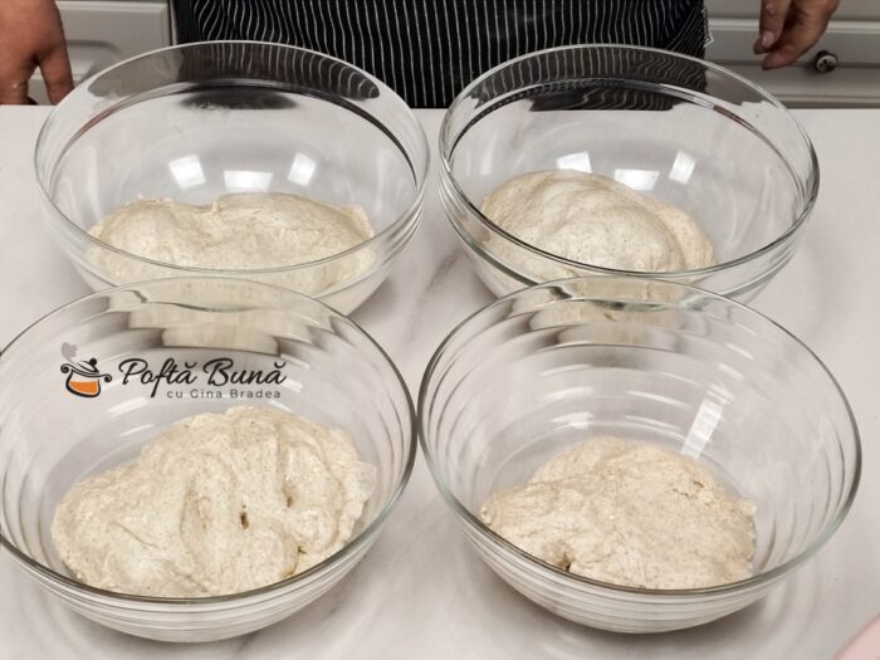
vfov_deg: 19.6
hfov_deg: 26.0
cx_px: 440
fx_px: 1907
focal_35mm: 75
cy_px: 330
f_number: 1.75
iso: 154
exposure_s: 1/50
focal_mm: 5.25
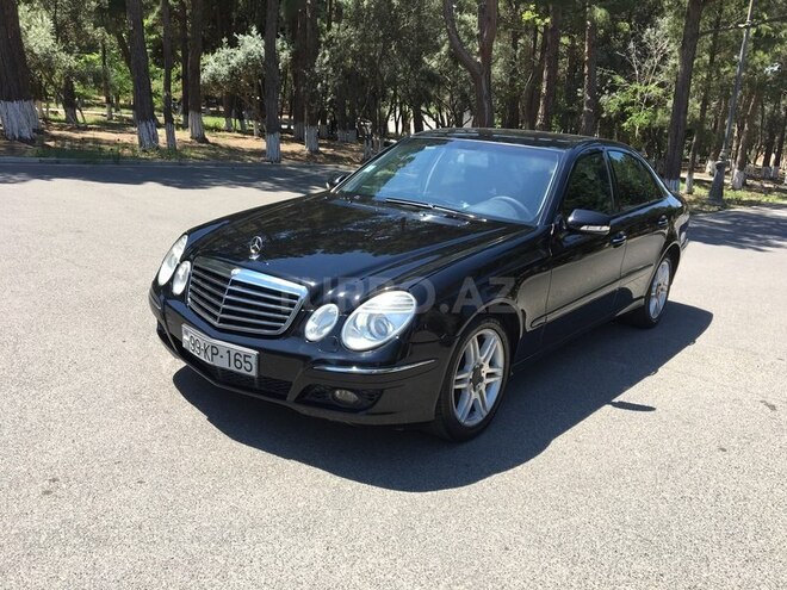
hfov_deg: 61.7
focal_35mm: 29
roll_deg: -4.5
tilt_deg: -13.4
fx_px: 659
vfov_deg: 48.2
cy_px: 295
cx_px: 394
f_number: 2.2
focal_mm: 4.15
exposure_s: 1/574
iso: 25
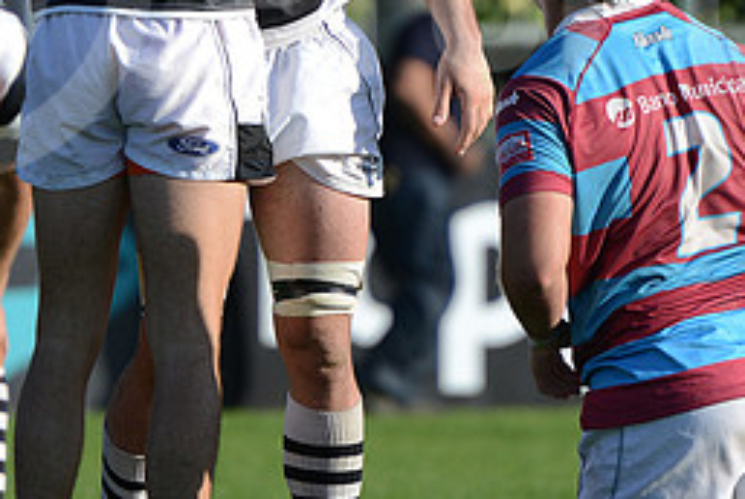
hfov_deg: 3.3
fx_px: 13073
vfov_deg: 2.2
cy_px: -25
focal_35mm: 631
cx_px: 438
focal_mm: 280
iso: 320
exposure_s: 1/1600
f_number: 4
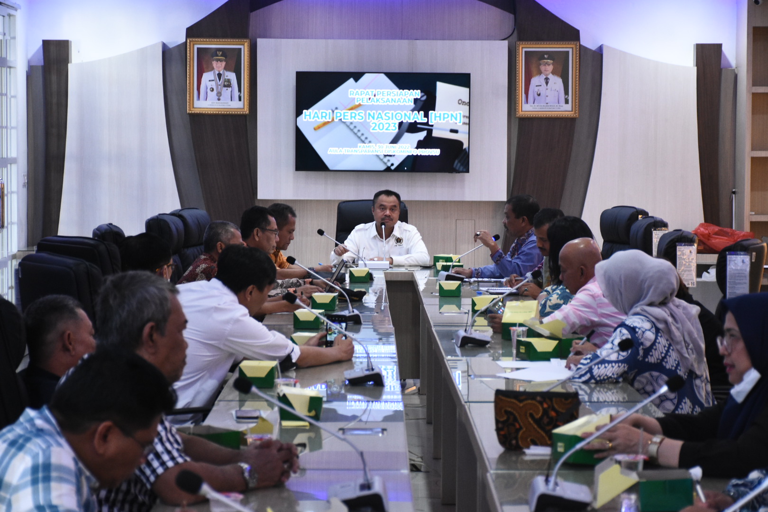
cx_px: 384
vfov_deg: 14.7
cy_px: 256
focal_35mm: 93
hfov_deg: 21.9
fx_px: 1984
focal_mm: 62
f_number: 5
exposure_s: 1/80
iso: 2000
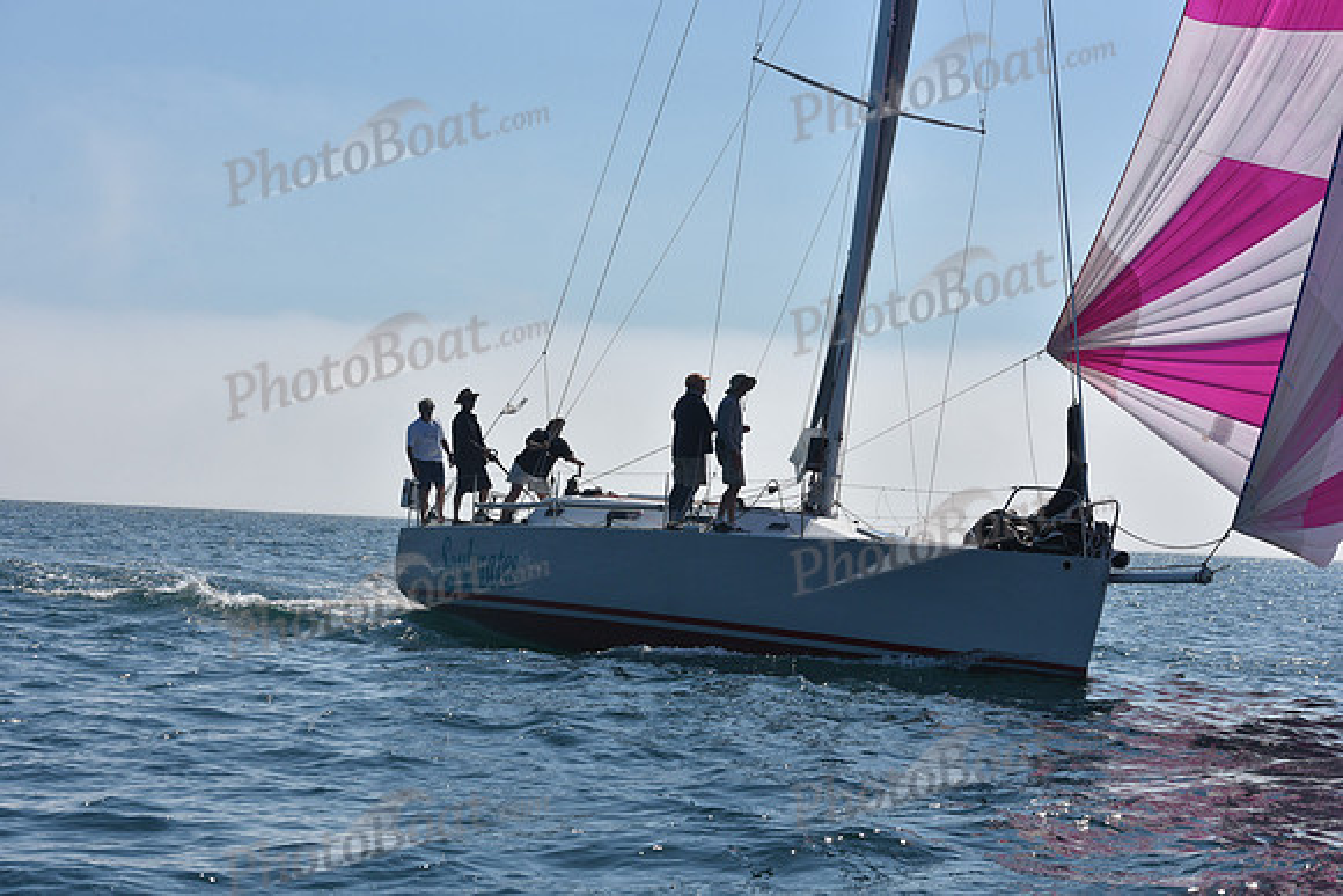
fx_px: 2612
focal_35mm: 70
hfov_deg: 28.8
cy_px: 448
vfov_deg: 19.5
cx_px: 672
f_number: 10
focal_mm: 70
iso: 320
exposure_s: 1/1600
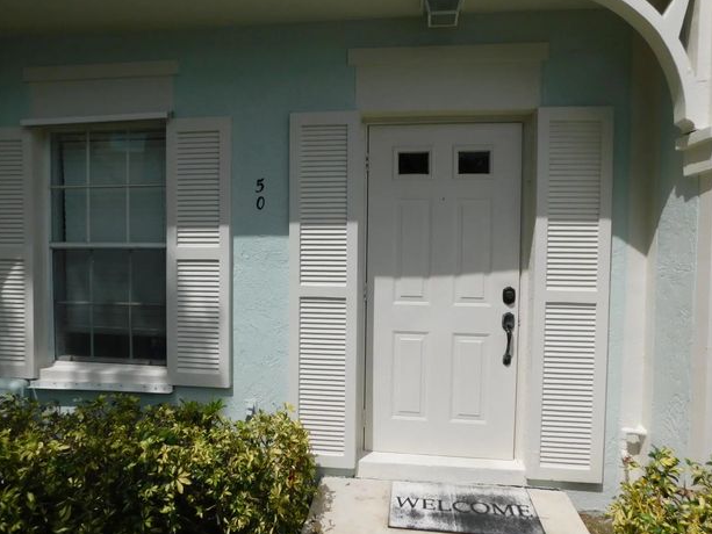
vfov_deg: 56.8
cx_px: 345
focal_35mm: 24
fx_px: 494
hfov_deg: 71.6
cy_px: 272
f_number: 6
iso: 125
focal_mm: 4
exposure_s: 1/1000
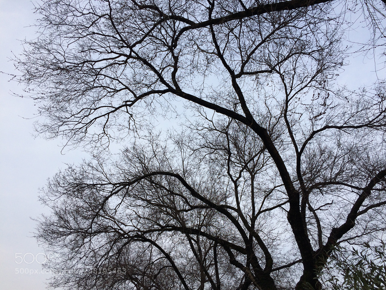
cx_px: 193
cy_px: 145
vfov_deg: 48.2
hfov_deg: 61.7
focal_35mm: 29
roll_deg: +1.6
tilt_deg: +39.5
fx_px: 323
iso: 32
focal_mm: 4.15
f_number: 2.2
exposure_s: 1/554
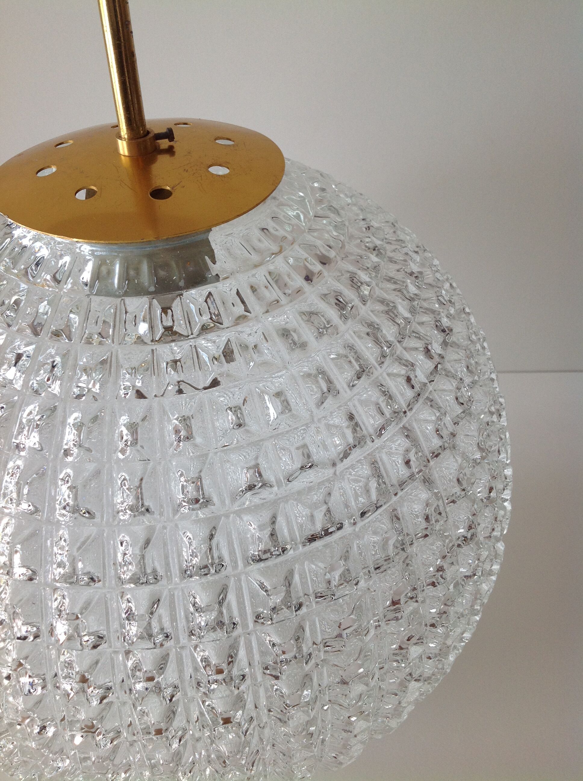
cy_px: 390
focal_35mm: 35
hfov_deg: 40.6
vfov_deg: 52.7
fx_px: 788
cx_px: 292
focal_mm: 4.28
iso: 50
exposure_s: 1/120
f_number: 2.4
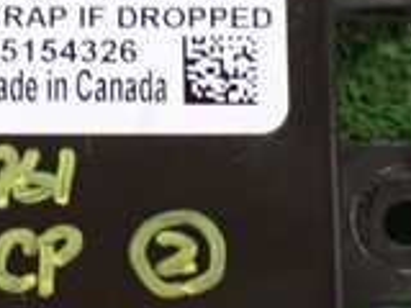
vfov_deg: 7.3
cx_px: 113
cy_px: -77
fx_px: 2410
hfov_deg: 9.7
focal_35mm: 203
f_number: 3.3
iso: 800
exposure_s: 1/20
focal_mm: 9.65
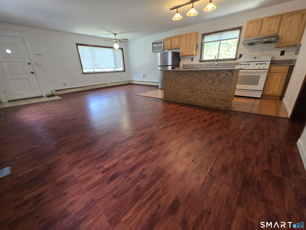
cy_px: 115
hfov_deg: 106.2
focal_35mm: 13
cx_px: 153
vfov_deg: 89.9
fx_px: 115
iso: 320
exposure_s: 1/60
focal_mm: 2.2
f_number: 2.2
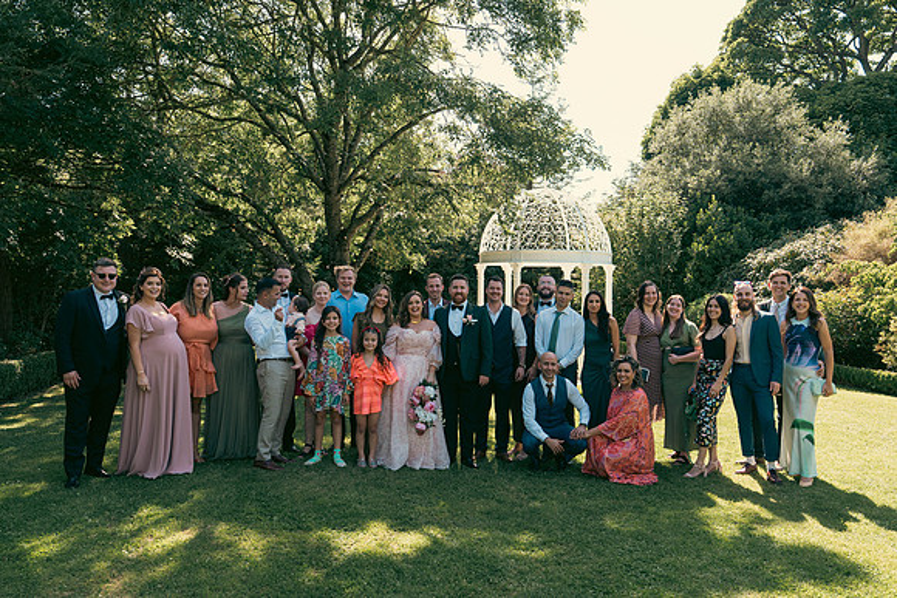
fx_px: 773
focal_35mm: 31
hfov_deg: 60.3
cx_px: 448
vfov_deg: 42.3
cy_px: 299
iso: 400
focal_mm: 31
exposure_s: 1/400
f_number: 6.3
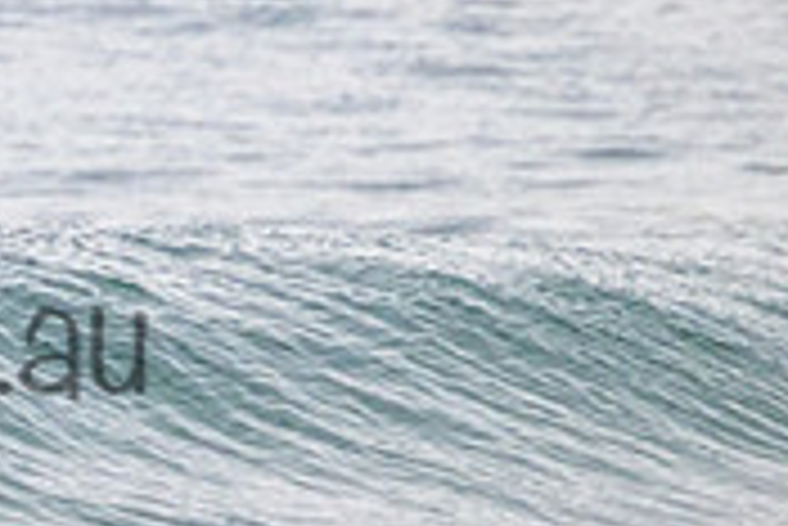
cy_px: 290
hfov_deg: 0.8
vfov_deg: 0.5
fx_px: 57921
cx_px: -329
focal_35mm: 2644
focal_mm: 800
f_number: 11
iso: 2800
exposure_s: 1/2000
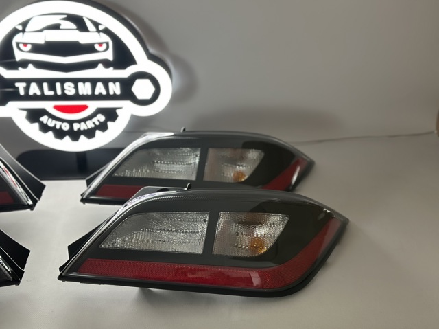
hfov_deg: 39.7
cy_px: 164
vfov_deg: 30.2
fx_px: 608
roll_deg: +1.6
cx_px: 220
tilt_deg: -24.2
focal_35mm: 48
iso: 200
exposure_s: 1/60
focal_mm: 6.86
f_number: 1.78
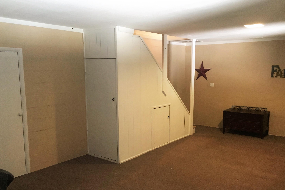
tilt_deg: -8.6
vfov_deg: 42.3
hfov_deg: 60.3
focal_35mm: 31
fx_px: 245
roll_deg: +0.2
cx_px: 146
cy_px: 102
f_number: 2.2
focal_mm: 4.15
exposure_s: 1/20
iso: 200
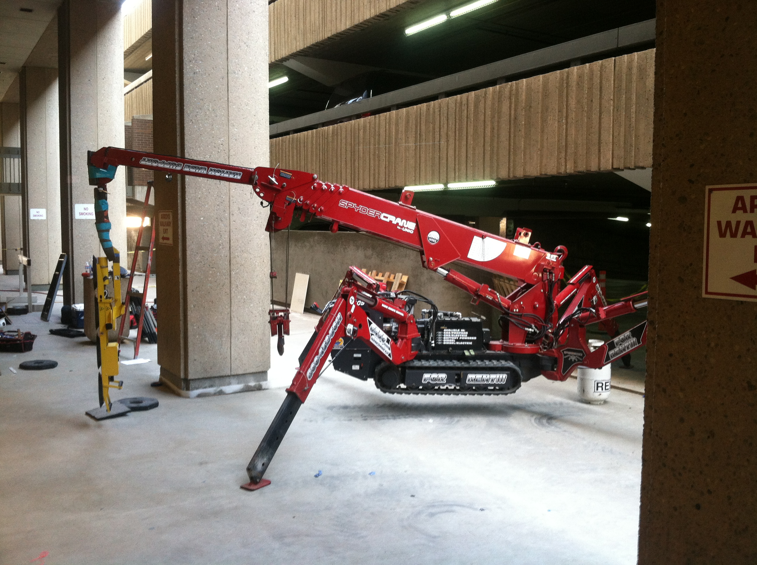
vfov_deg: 40.6
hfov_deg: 52.7
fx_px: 764
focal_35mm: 35
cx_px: 378
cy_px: 282
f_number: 2.8
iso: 100
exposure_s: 1/15
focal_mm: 3.85
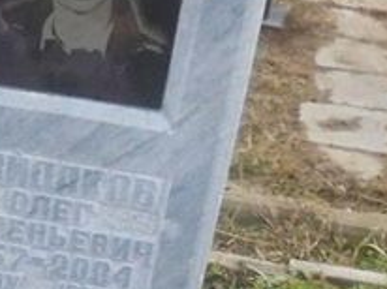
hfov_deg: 18.8
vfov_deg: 14.6
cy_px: 206
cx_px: -28
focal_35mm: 101
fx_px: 1128
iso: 500
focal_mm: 4.6
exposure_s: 1/125
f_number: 3.5
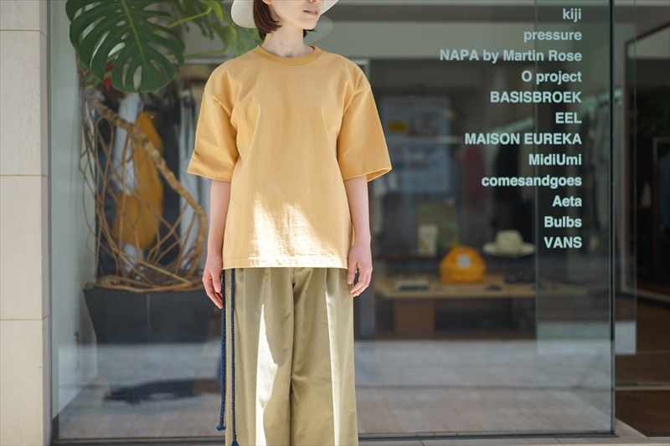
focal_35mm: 55
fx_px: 1023
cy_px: 223
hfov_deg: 36.3
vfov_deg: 24.6
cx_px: 335
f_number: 1.8
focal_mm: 55
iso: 100
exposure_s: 1/500
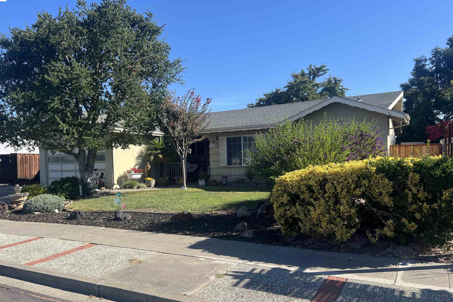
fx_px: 352
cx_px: 220
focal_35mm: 28
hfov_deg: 65.5
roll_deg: +1.7
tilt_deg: -0.7
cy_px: 171
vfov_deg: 46.3
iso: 50
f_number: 1.5
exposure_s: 1/2083
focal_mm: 5.7
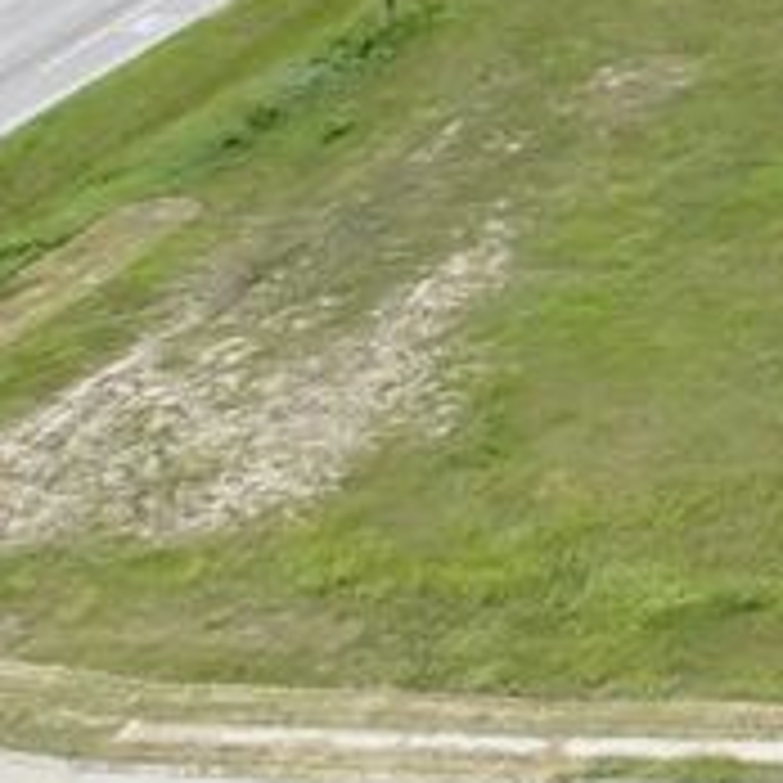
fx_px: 3199
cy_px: -844
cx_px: 2052
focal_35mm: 125
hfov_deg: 11.0
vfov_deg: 12.2
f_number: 2.8
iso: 100
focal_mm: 12.29
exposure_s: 1/2000
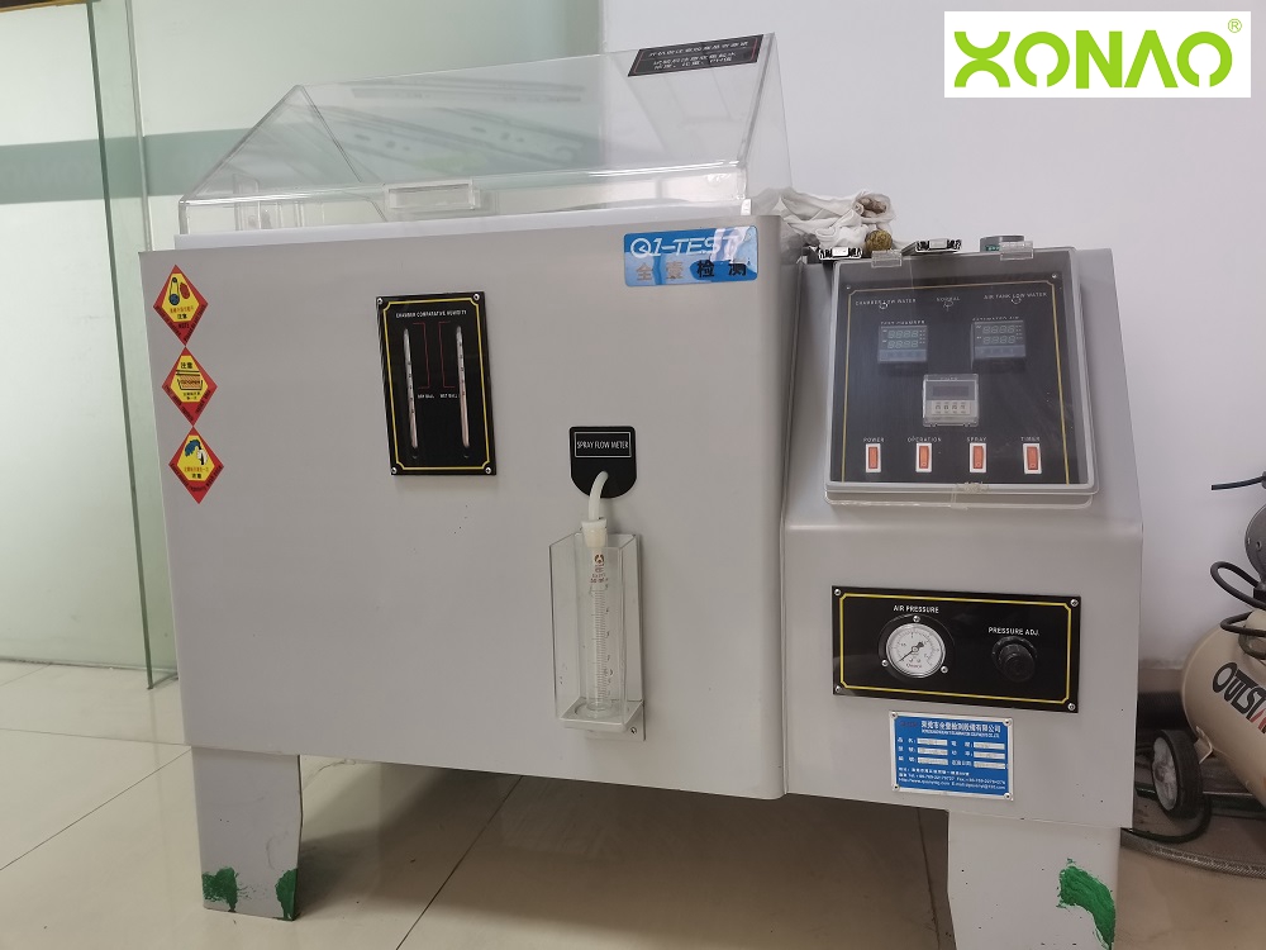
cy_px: 475
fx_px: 951
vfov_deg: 53.1
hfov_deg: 67.3
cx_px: 633
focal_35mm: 26
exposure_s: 1/50
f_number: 1.8
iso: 250
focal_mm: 4.75
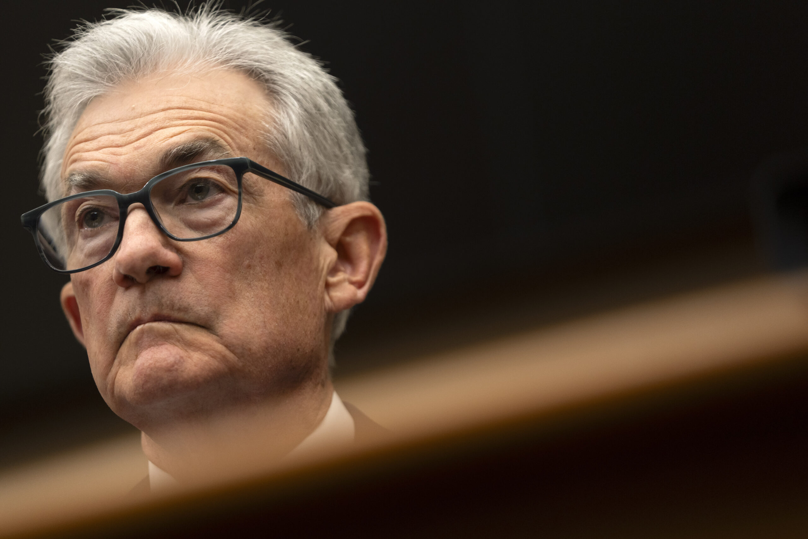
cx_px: 404
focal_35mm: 192
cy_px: 270
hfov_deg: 10.7
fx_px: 4309
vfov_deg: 7.2
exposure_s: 1/500
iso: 1600
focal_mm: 192
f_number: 2.8
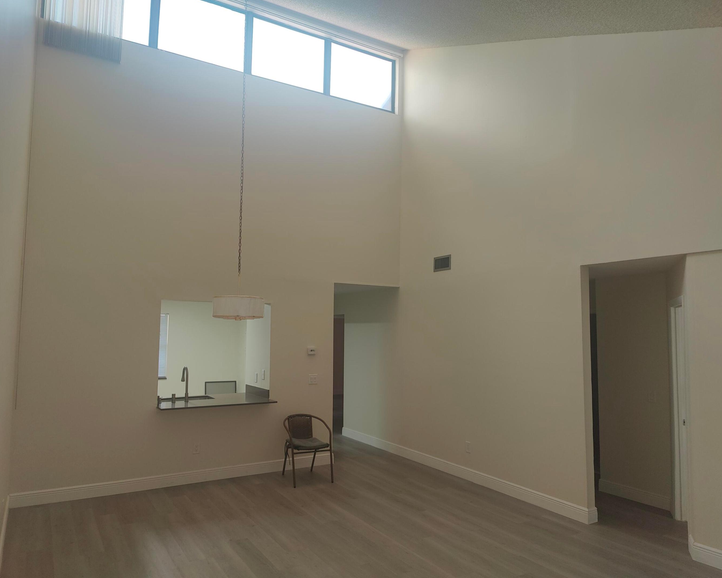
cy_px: 289
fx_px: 513
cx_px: 357
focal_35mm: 24
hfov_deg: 70.3
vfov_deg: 58.8
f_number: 1.8
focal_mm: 6.06
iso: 125
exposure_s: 1/120
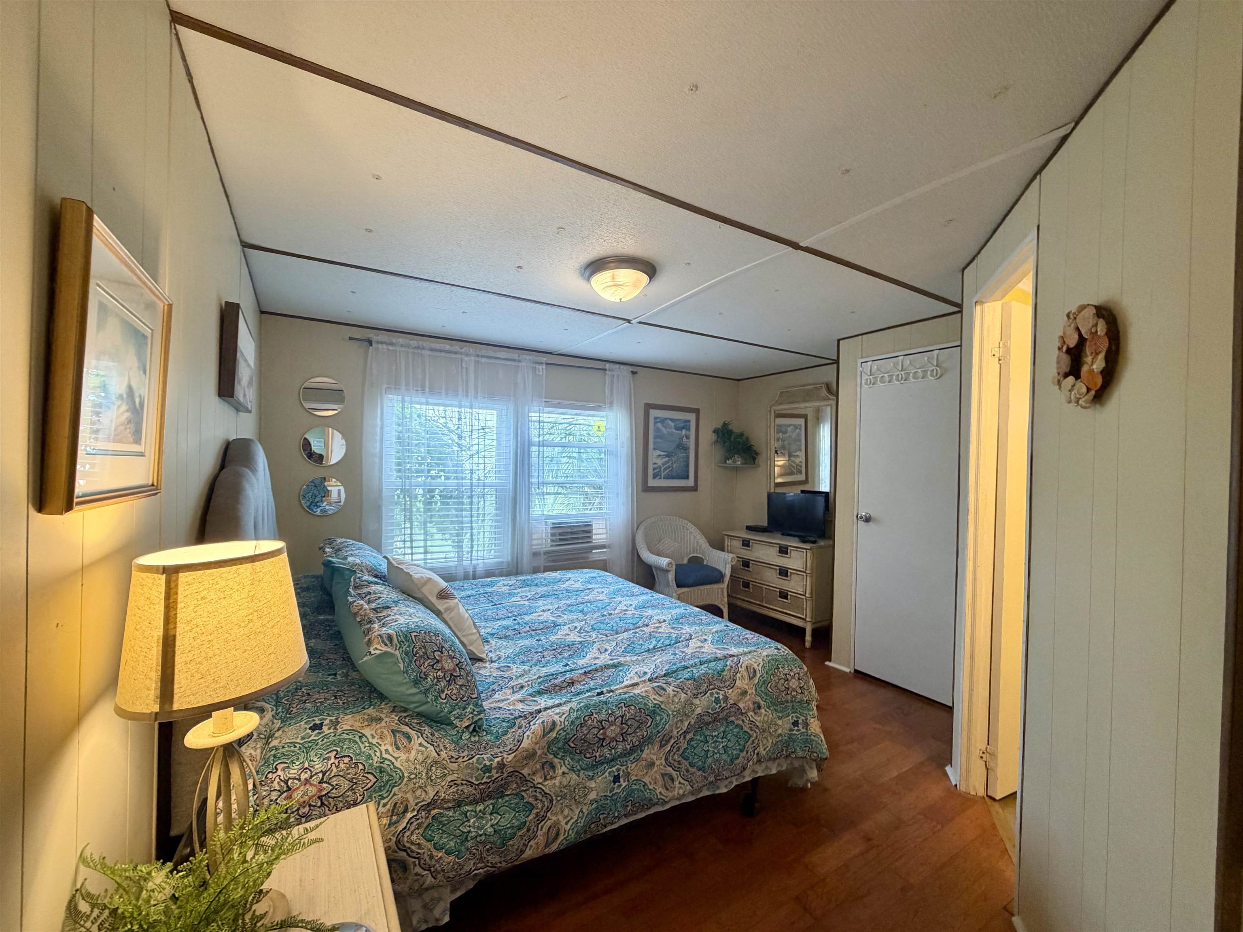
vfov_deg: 85.7
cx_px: 622
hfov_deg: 102.1
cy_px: 466
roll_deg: -0.9
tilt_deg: -1.3
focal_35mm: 14
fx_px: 503
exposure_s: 1/120
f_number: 2.2
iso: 200
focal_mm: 2.22
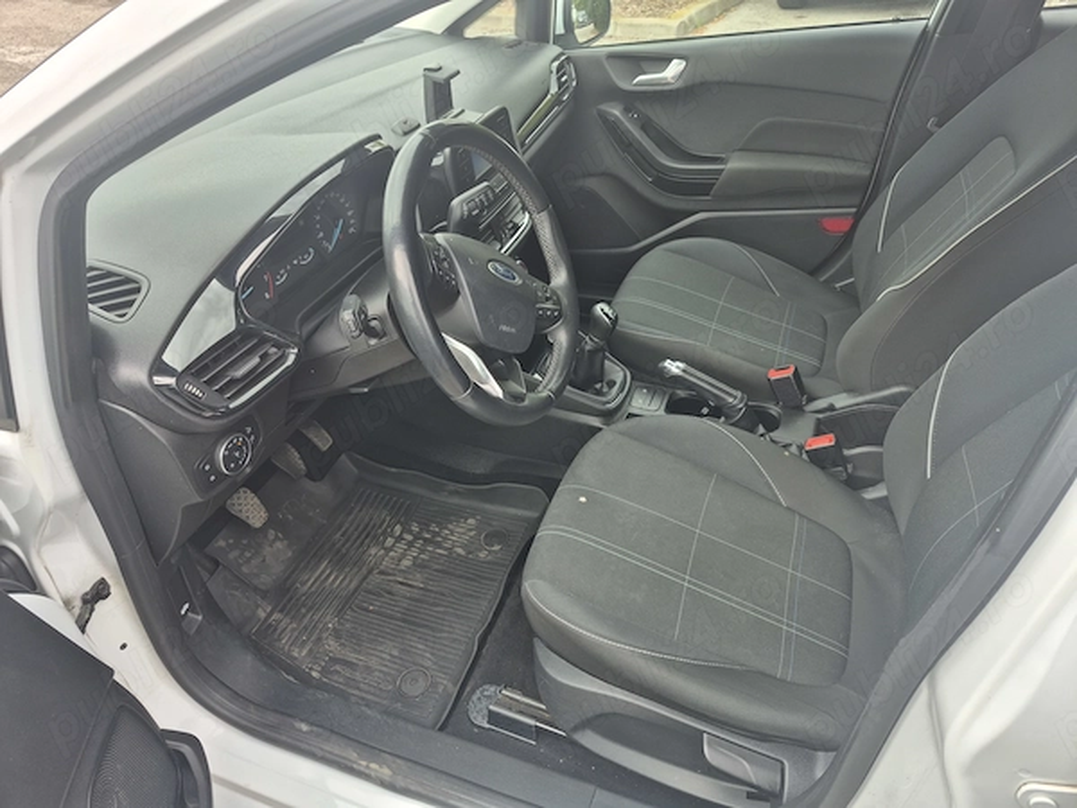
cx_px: 538
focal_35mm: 23
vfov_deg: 58.9
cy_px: 404
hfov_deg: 73.9
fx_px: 716
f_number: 1.8
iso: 25
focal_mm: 5.4
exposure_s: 1/323
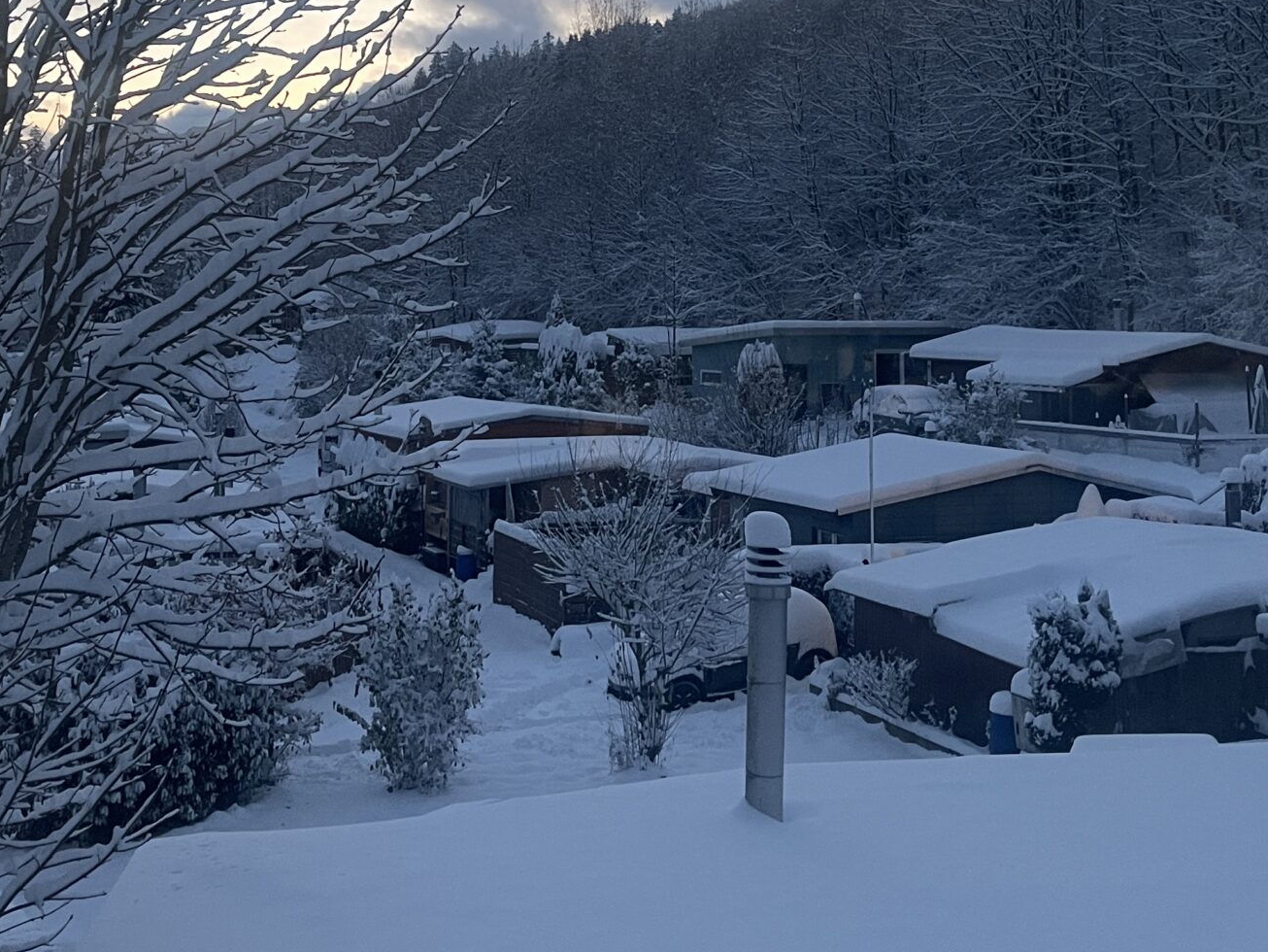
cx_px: 561
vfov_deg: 29.0
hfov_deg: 38.8
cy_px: 175
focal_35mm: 49
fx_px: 1795
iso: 320
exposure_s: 1/59
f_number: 1.6
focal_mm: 5.1
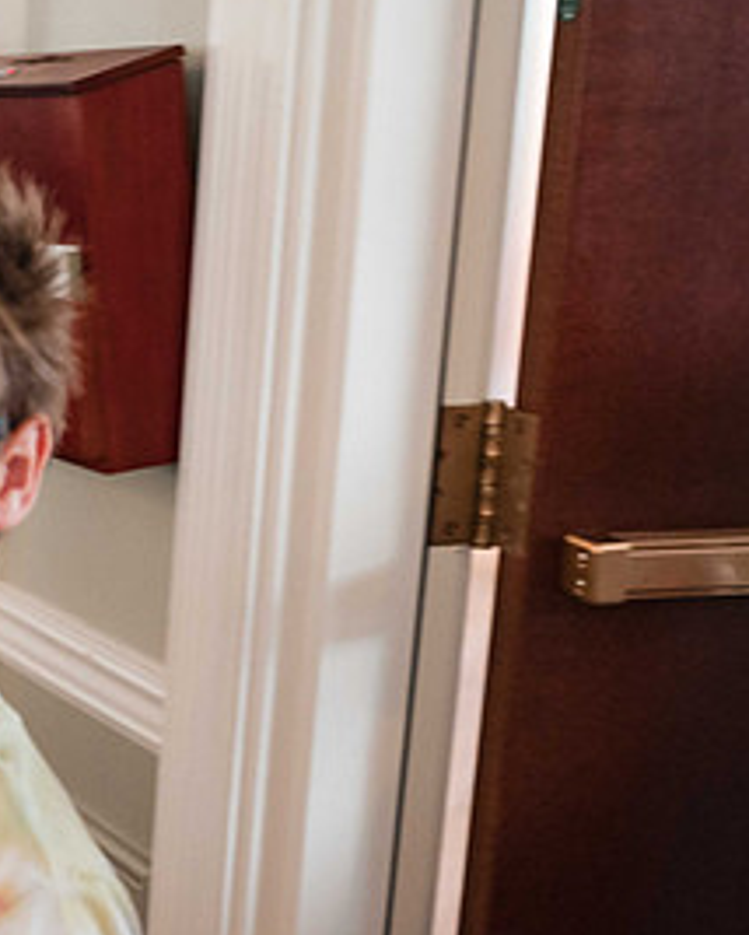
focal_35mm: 80
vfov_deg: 23.8
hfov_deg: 17.9
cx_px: -229
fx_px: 2214
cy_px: 589
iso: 3200
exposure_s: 1/100
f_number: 2.8
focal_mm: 35
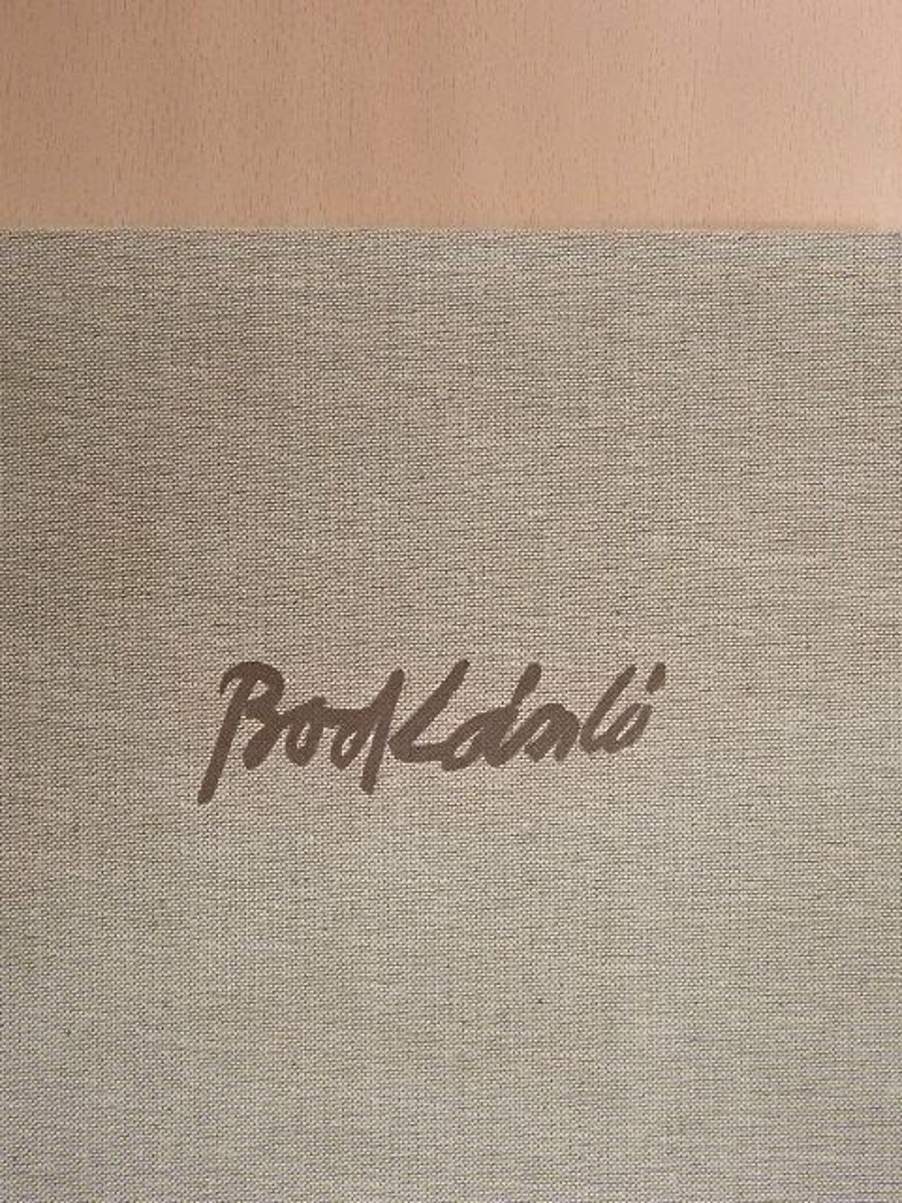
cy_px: 602
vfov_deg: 46.8
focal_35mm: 40
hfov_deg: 36.0
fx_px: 1390
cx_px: 451
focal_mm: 7.2
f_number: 3.8
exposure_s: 1/80
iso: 1250
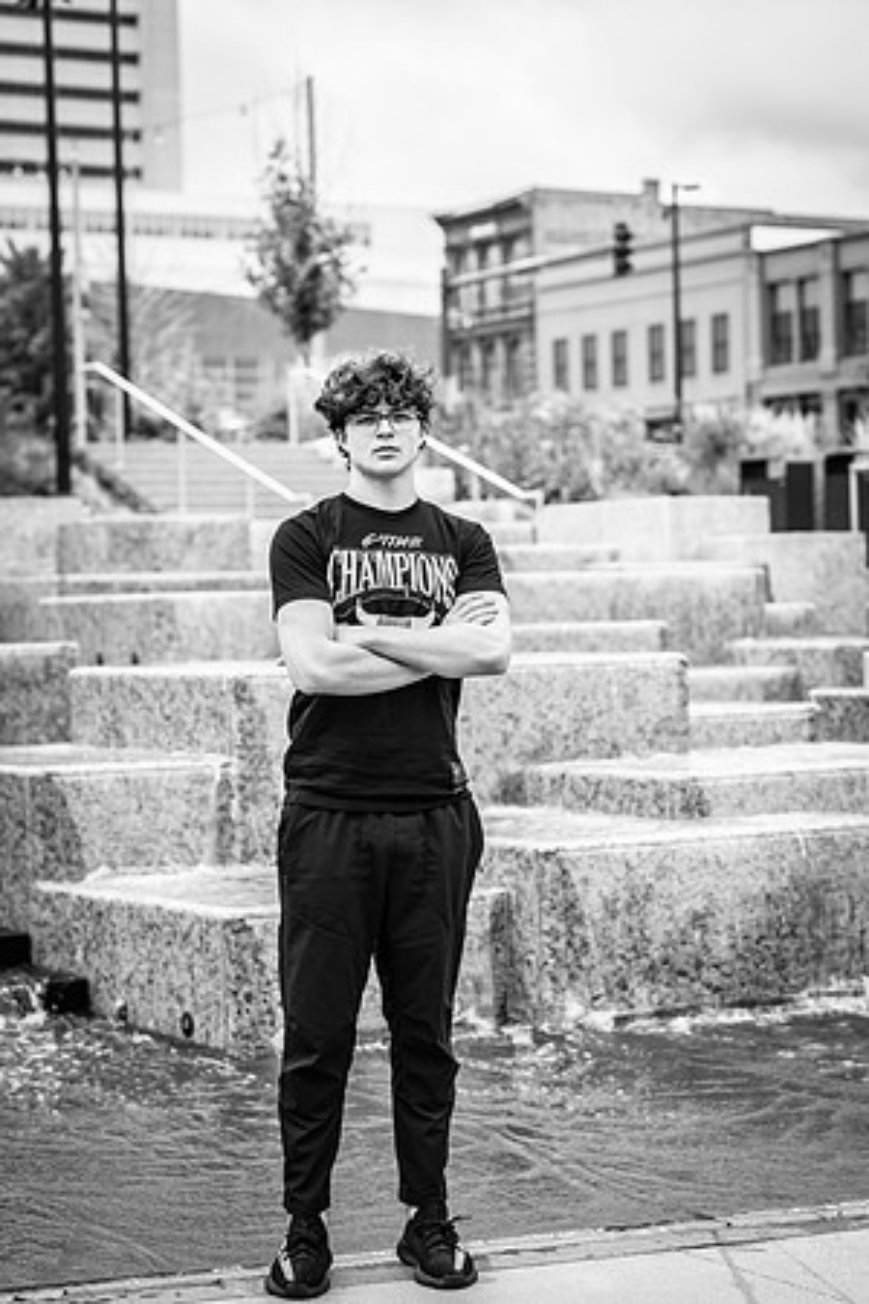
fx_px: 3077
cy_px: 652
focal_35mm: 85
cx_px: 434
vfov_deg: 23.9
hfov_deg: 16.1
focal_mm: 85
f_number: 3.5
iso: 50
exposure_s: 1/125
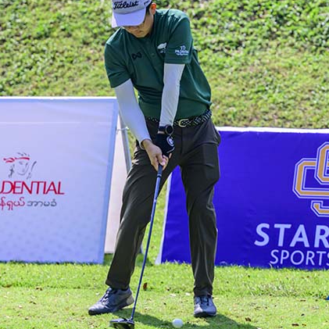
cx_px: 156
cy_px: 128
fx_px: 2602
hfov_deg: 7.2
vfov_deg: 7.2
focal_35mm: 242
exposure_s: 1/6400
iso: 640
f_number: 3.2
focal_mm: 125
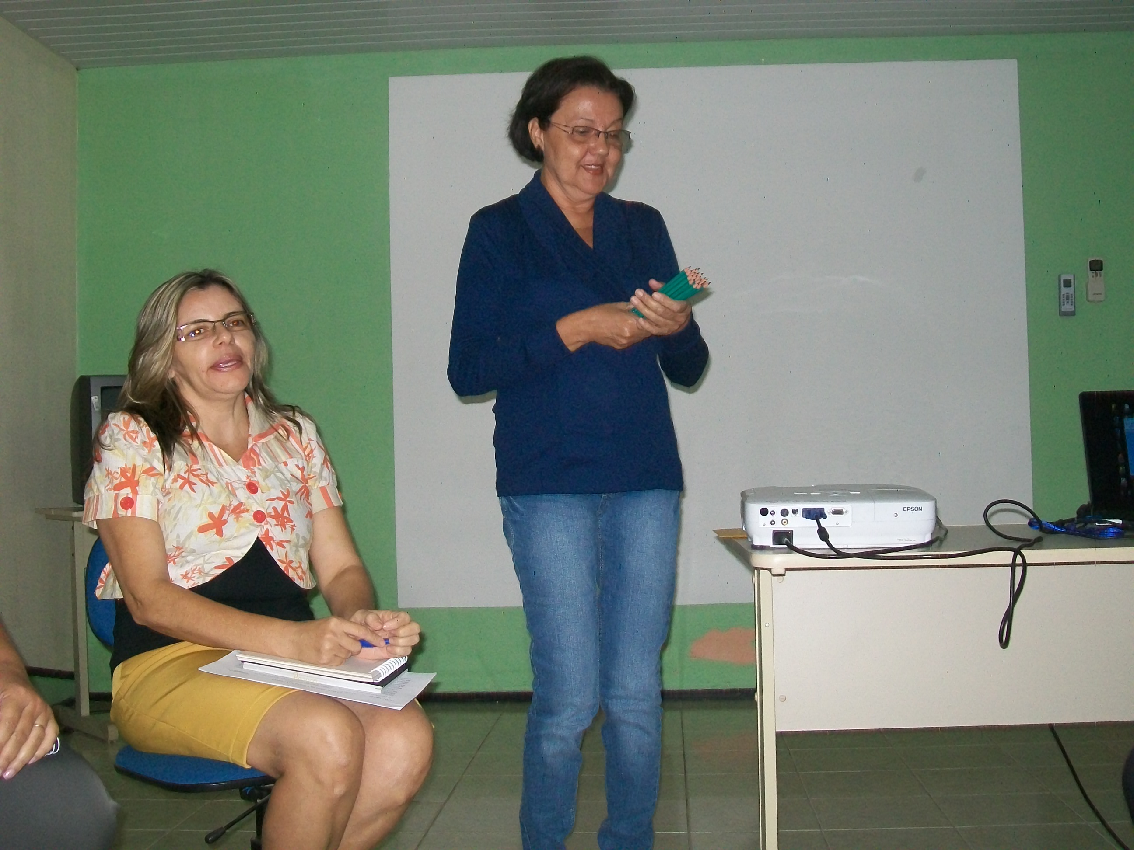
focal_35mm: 42
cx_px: 567
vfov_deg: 34.3
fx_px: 1376
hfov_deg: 44.8
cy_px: 425
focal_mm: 7.6
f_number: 3.1
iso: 160
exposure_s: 1/80
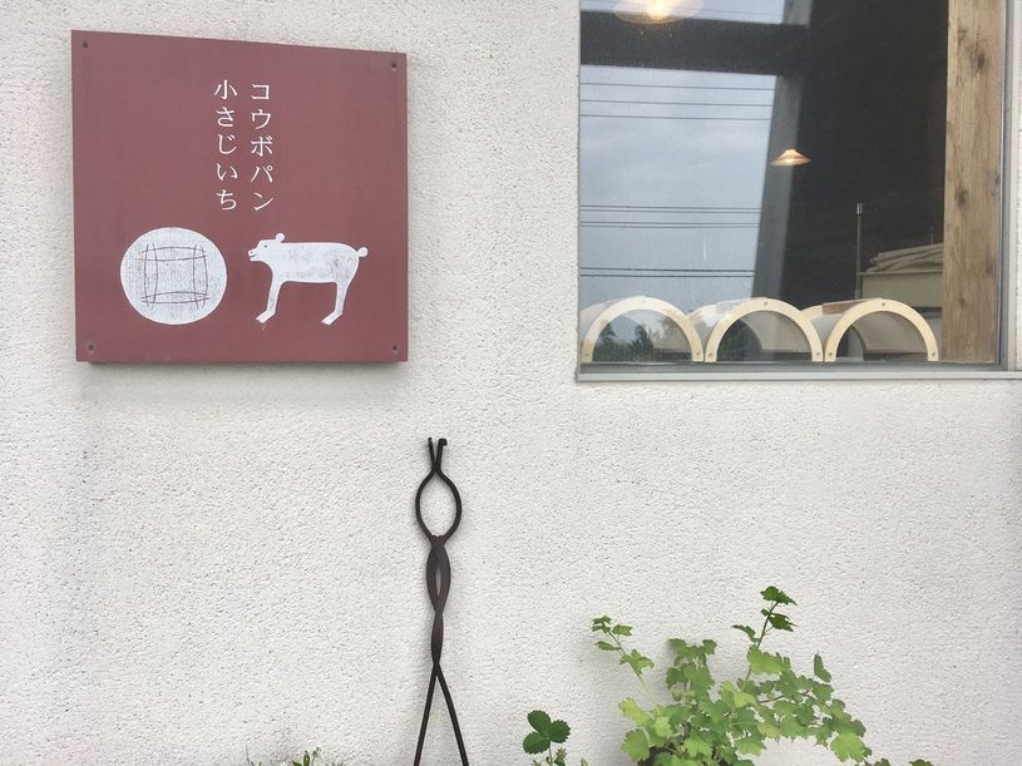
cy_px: 383
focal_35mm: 29
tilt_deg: -3.0
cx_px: 511
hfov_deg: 61.7
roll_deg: -0.1
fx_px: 856
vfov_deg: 48.2
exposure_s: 1/523
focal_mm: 4.15
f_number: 2.2
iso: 25
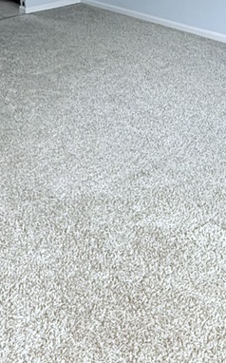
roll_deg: +1.8
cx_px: 110
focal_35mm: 56
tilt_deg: -9.4
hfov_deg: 23.1
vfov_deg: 32.6
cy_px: -19
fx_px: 553
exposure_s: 1/99
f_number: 2.2
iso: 320
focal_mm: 2.22
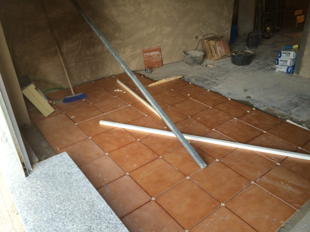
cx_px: 155
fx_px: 260
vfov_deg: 48.2
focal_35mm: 29
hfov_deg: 61.7
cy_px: 116
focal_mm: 4.15
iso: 50
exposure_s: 1/100
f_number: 2.2
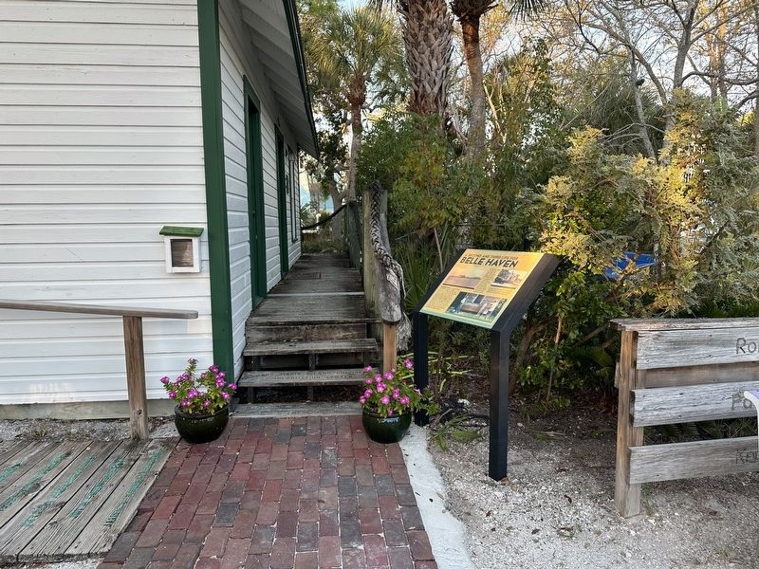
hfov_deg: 71.6
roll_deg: -0.4
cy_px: 284
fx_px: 526
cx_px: 380
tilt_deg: -6.7
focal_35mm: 24
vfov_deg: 56.8
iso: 64
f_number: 1.78
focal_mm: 6.86
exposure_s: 1/150
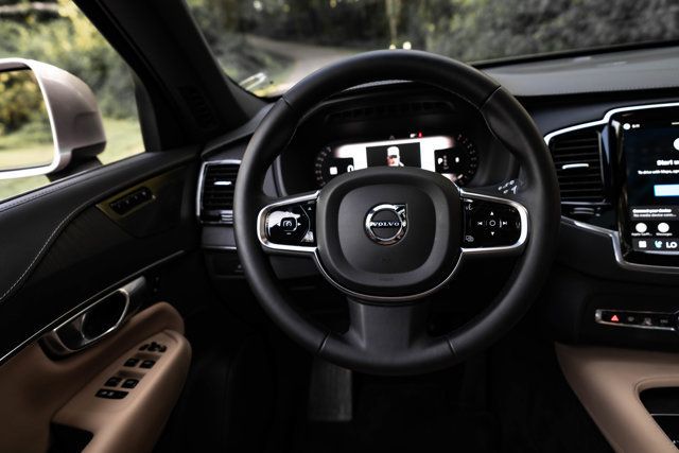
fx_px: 453
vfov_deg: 53.2
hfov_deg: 73.7
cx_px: 340
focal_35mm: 24
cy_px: 226
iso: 1000
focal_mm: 24
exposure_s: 1/200
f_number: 4
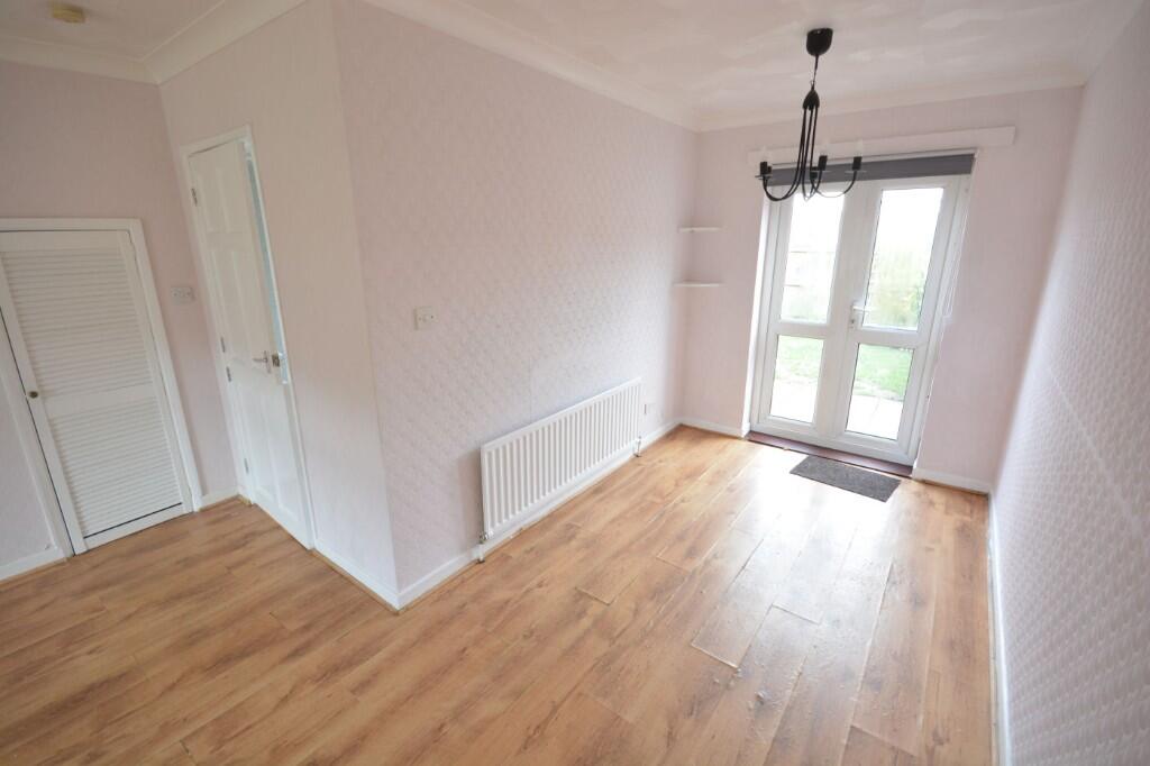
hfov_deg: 100.4
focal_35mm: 15
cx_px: 575
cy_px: 383
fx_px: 479
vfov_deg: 77.3
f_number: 8
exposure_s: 1/10
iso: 400
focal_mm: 10
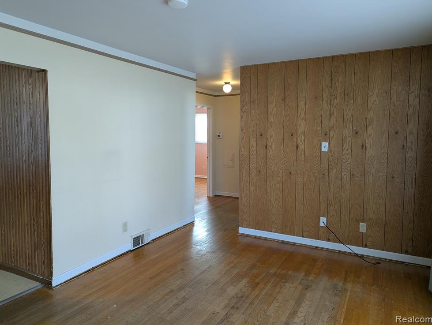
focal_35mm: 25
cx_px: 215
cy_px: 157
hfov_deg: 69.3
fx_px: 312
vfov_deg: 55.0
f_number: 1.85
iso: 62
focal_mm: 6.81
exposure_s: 1/40
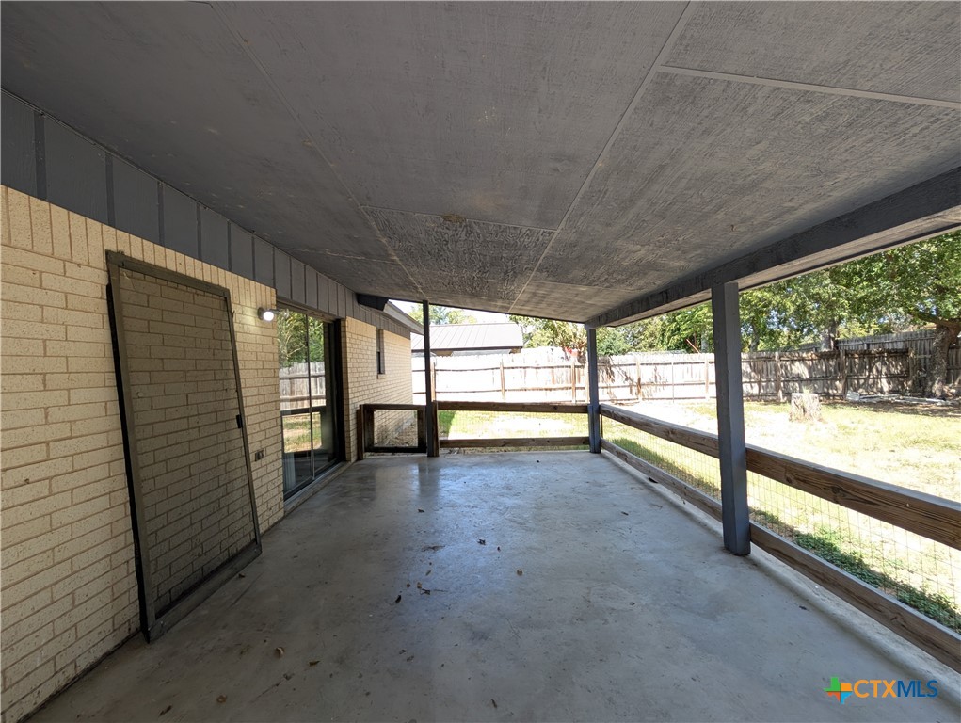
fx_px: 333
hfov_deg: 110.5
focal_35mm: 12
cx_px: 480
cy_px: 362
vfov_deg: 94.6
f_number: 1.7
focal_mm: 2.02
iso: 51
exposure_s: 1/352
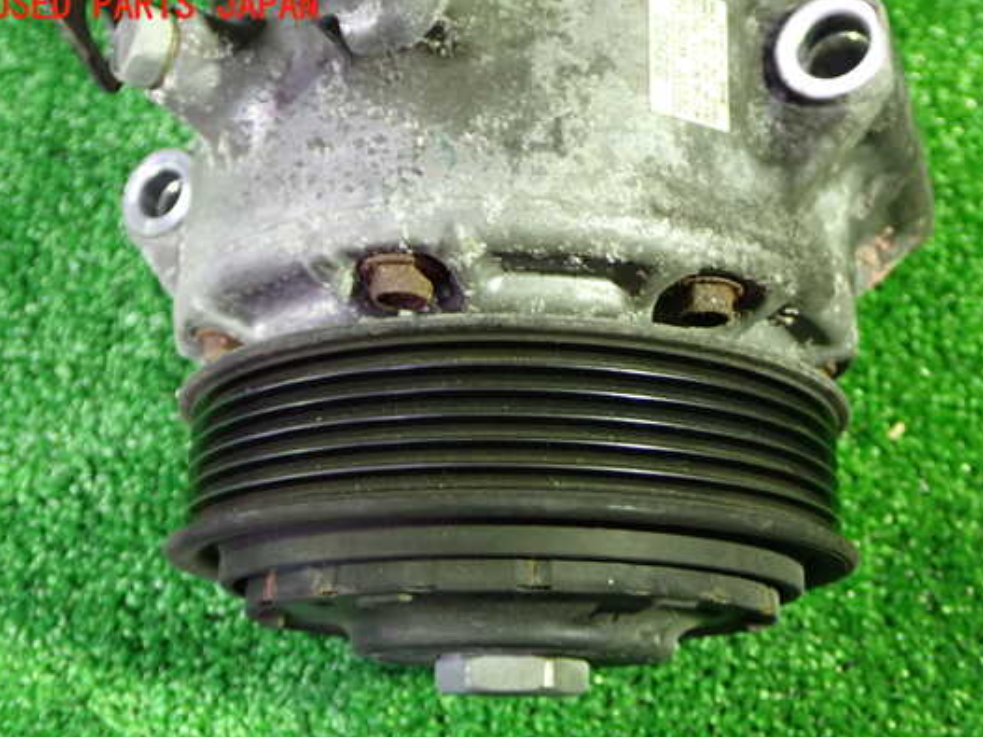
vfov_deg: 35.1
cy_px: 403
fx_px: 1164
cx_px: 539
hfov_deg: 45.7
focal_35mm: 41
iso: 800
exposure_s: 1/20
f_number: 2.5
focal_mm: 6.37
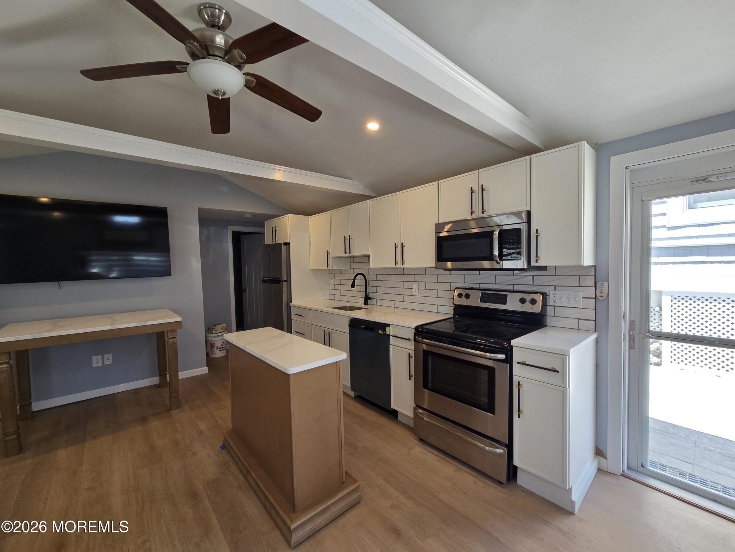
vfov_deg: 89.9
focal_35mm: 13
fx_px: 276
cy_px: 276
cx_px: 368
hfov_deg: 106.2
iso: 64
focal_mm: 2.2
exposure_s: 1/120
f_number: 2.2
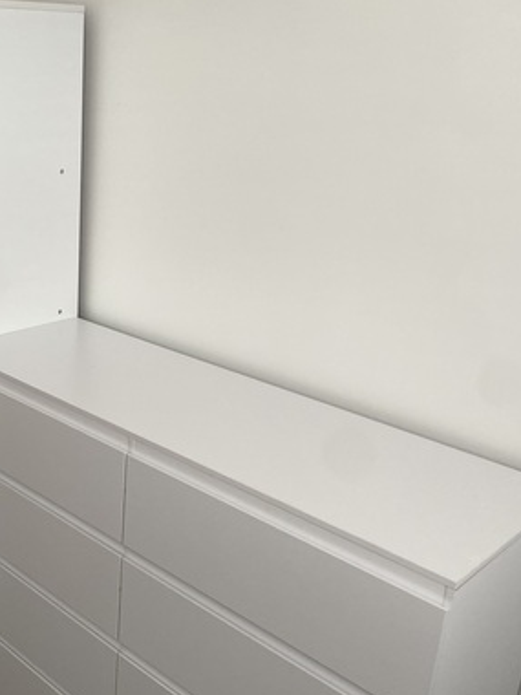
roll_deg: -1.8
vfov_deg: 45.8
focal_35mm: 41
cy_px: 368
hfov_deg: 33.7
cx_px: 79
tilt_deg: -20.4
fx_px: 823
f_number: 1.8
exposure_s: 1/100
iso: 80
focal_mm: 4.25
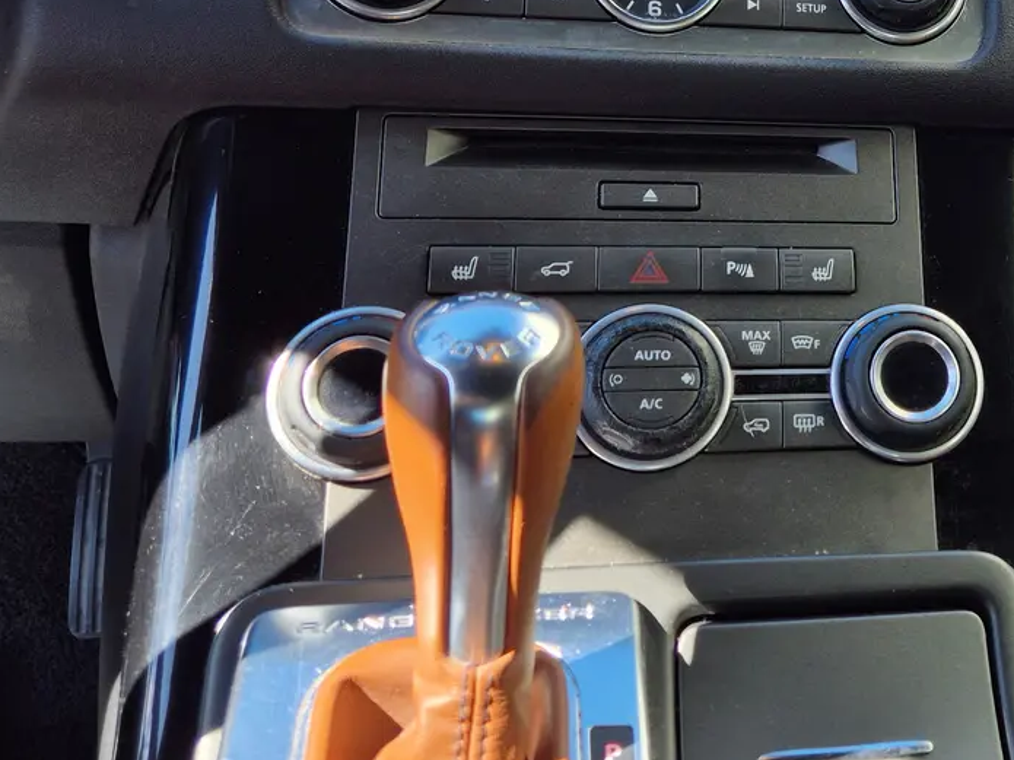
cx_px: 971
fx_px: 1611
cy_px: 62
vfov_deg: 25.6
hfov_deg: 32.6
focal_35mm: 55
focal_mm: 5.4
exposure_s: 1/483
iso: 25
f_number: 1.8
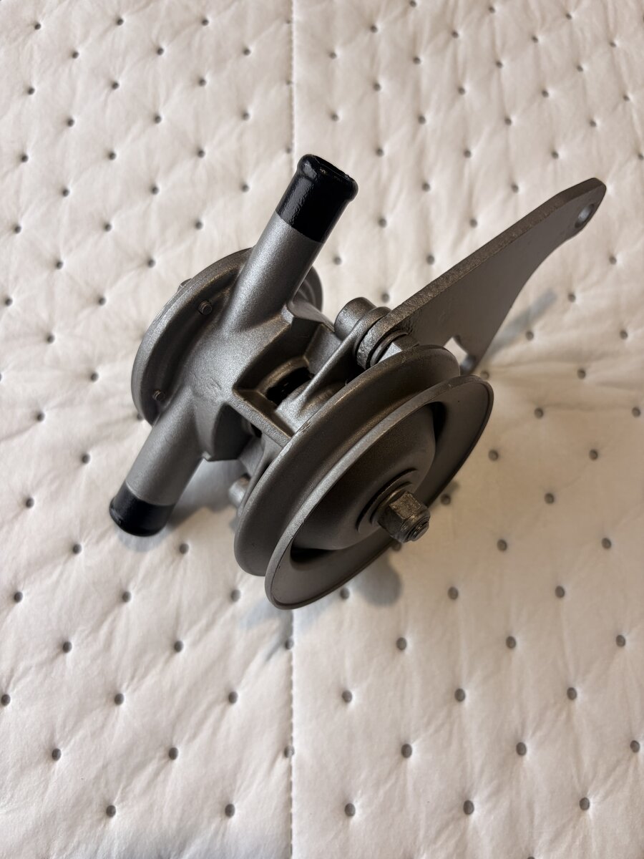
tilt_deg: -70.6
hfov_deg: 53.1
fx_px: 645
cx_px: 322
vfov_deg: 67.3
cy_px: 430
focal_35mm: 26
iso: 50
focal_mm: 5.96
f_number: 1.6
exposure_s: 1/409
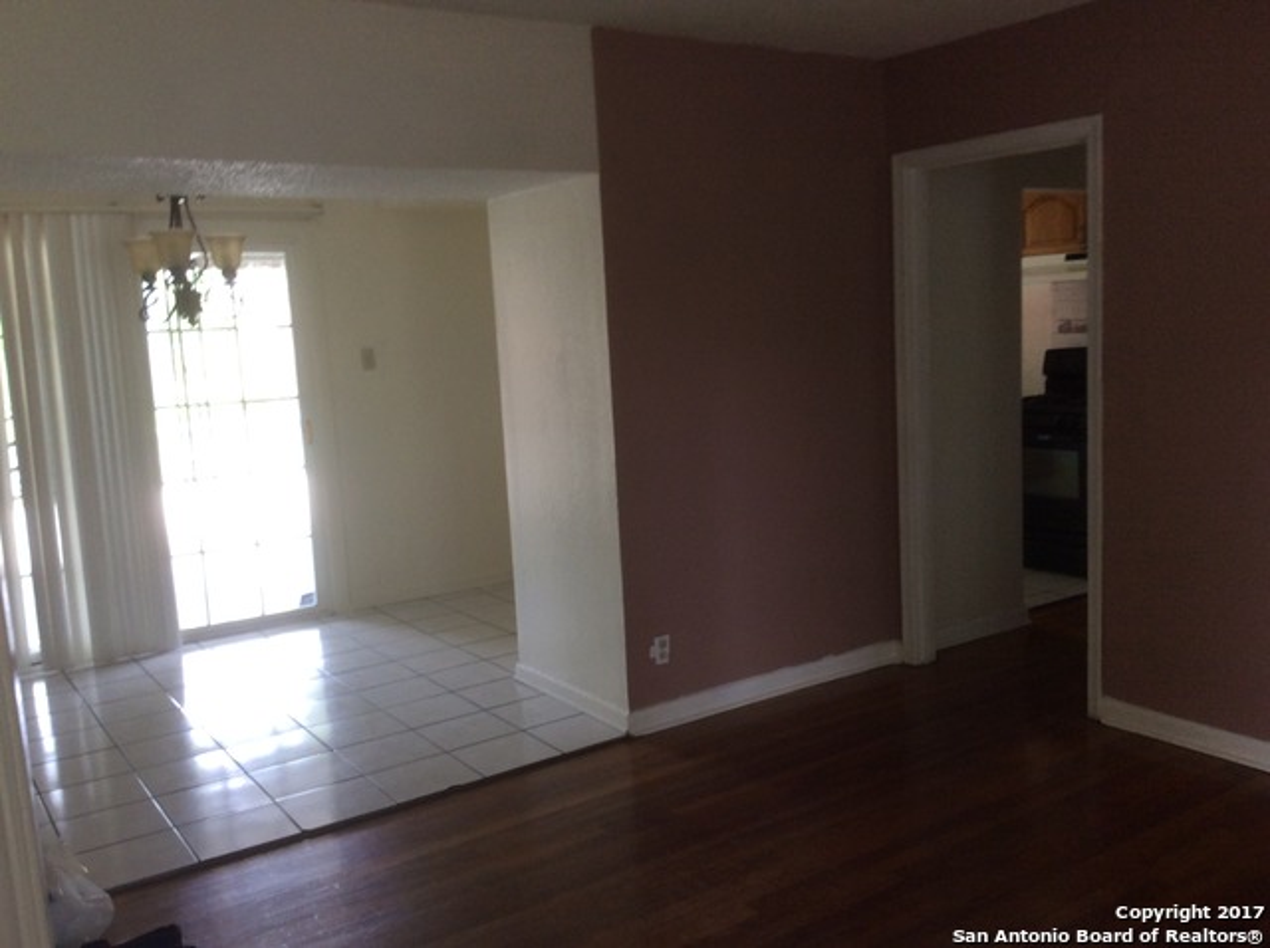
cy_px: 474
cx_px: 635
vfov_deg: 44.1
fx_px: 1172
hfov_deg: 56.9
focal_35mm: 32
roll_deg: +3.8
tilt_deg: -7.0
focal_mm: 3.3
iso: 50
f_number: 2.4
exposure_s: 1/24
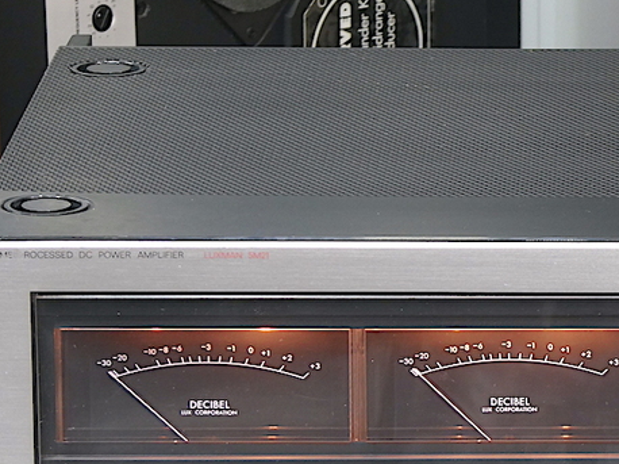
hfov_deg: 7.0
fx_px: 5058
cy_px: 327
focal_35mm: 283
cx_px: 541
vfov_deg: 5.2
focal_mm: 24.2
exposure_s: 1/2
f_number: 5.3
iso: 100
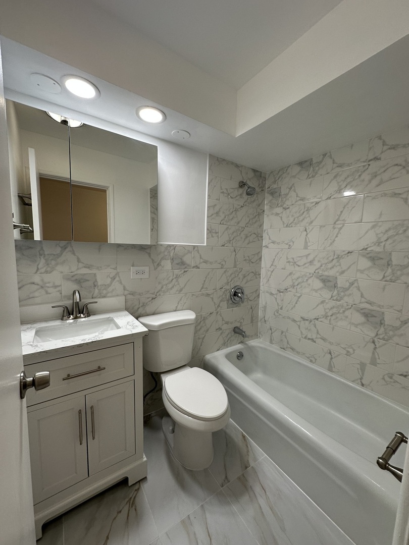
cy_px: 272
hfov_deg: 85.7
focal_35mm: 14
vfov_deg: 102.1
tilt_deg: -6.6
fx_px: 221
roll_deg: -1.6
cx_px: 204
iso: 80
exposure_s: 1/120
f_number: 2.2
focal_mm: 2.22
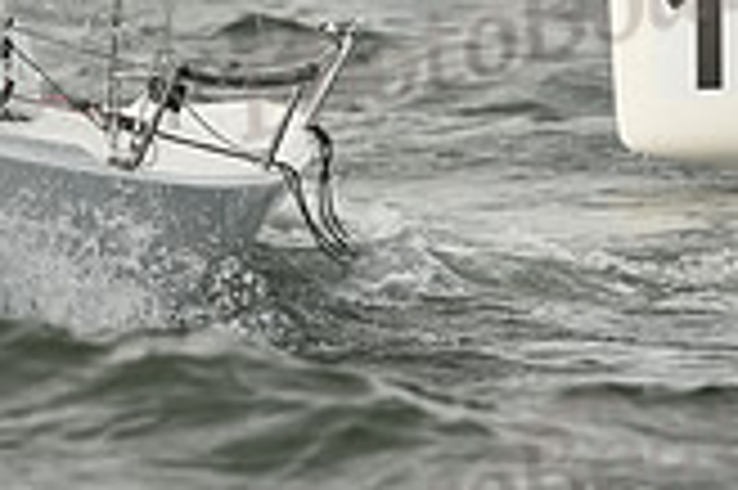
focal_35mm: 1097
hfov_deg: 1.9
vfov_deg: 1.3
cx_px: 4
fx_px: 22466
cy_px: -146
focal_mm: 310
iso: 320
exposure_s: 1/1250
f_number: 6.3
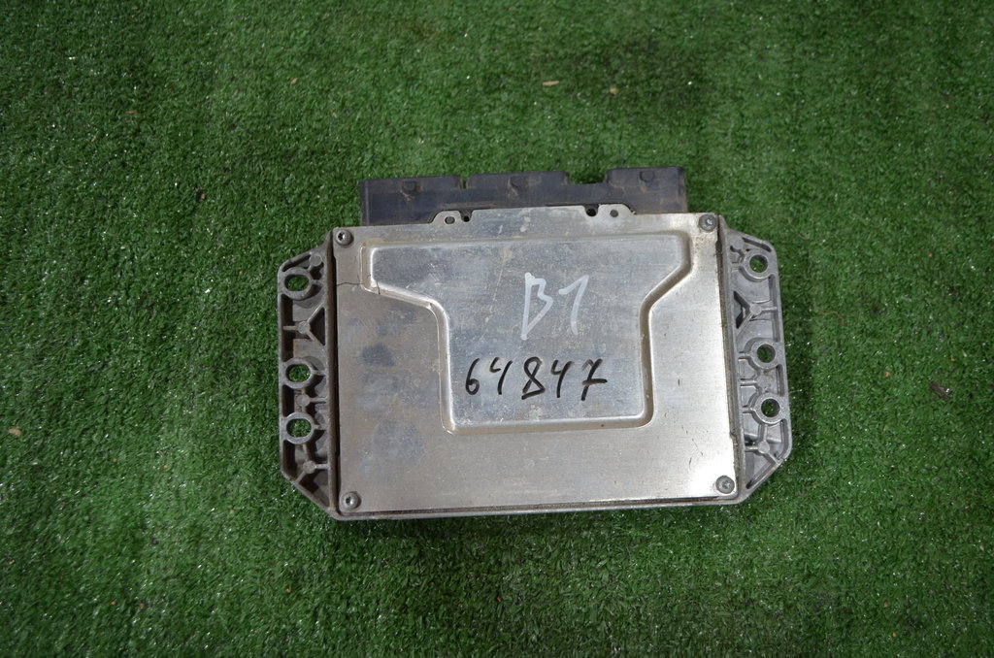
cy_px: 329
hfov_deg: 49.6
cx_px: 497
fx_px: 1074
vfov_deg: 34.1
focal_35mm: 39
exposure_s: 1/60
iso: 500
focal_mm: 26
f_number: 4.2
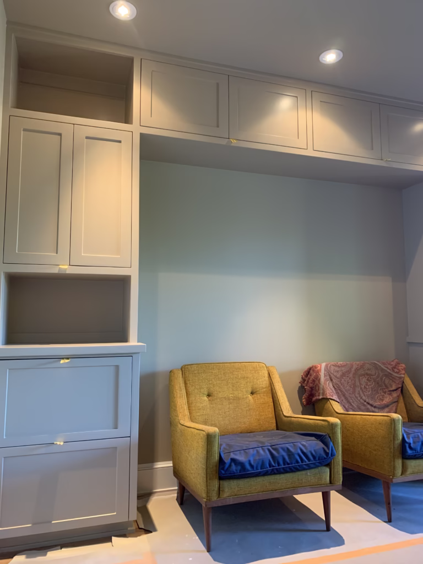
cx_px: 212
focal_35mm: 26
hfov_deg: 53.1
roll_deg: -0.4
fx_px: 424
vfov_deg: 67.3
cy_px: 282
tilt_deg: +7.5
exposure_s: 1/60
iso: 320
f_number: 1.8
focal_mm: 4.25
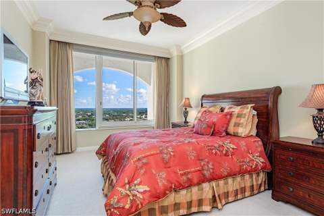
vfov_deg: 64.6
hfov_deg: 86.9
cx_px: 162
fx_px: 171
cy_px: 108
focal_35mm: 19
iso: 100
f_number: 9
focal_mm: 19
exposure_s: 1/2.5
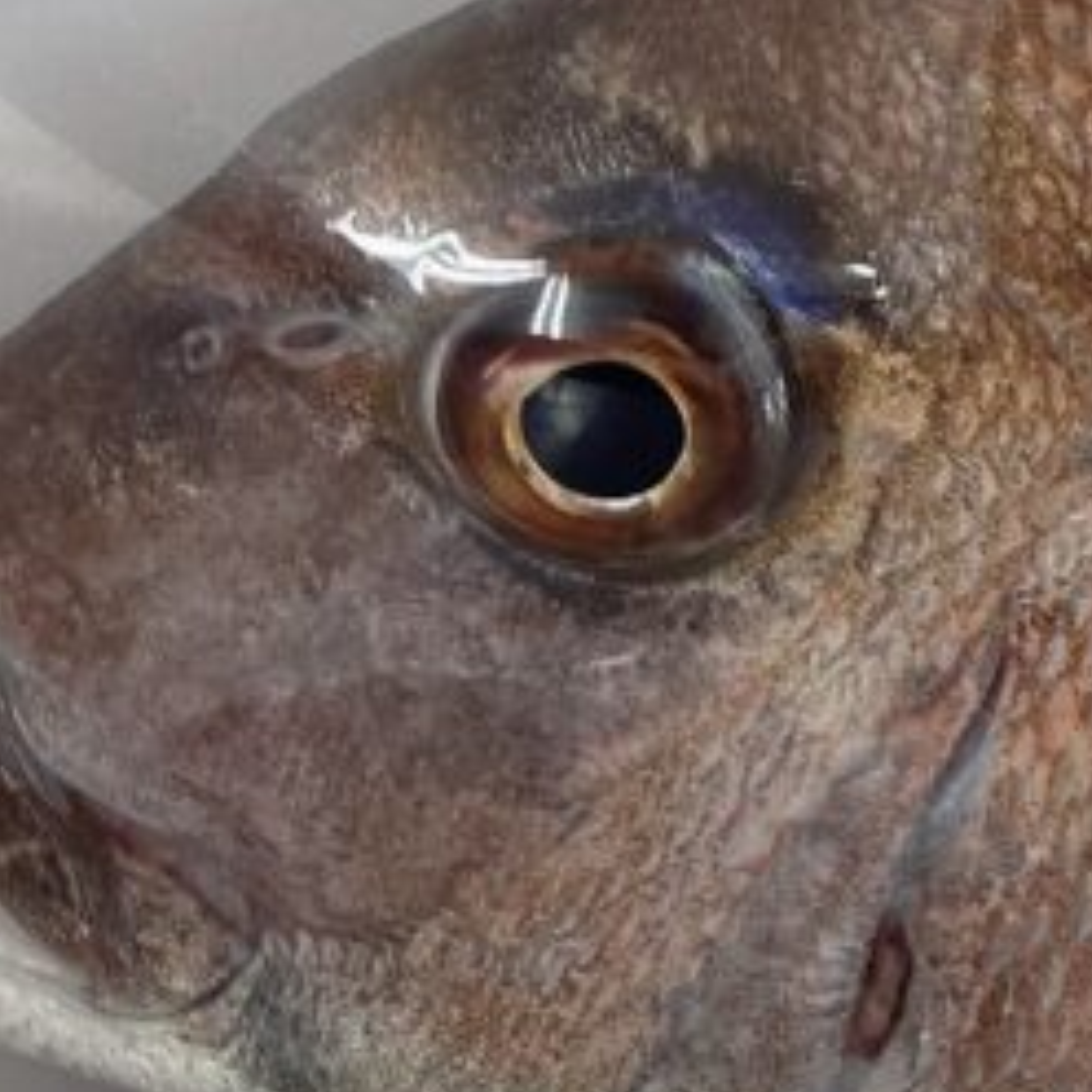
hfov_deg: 17.1
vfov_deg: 18.1
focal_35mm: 89
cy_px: -361
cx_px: 1757
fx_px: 3176
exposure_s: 1/120
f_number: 1.6
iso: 80
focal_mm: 5.96
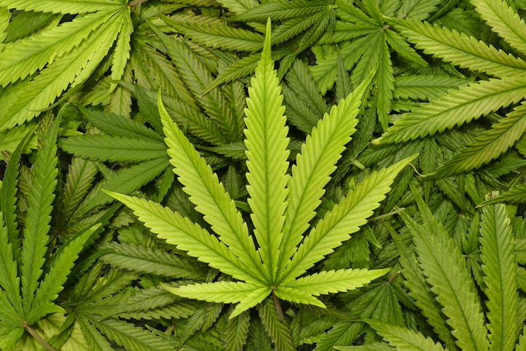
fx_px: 1096
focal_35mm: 75
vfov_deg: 18.2
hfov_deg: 27.0
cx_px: 263
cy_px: 176
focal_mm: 27.23
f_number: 5.6
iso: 125
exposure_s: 1/125
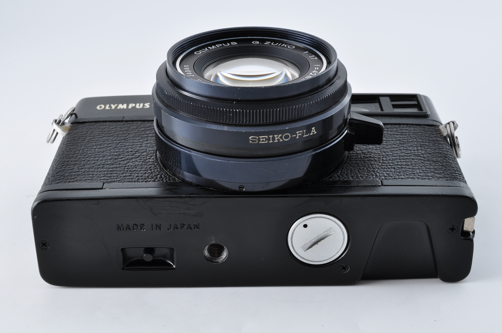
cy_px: 166
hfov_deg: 33.4
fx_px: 836
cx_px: 251
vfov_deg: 22.6
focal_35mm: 60
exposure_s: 1/200
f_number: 16
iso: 200
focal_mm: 40
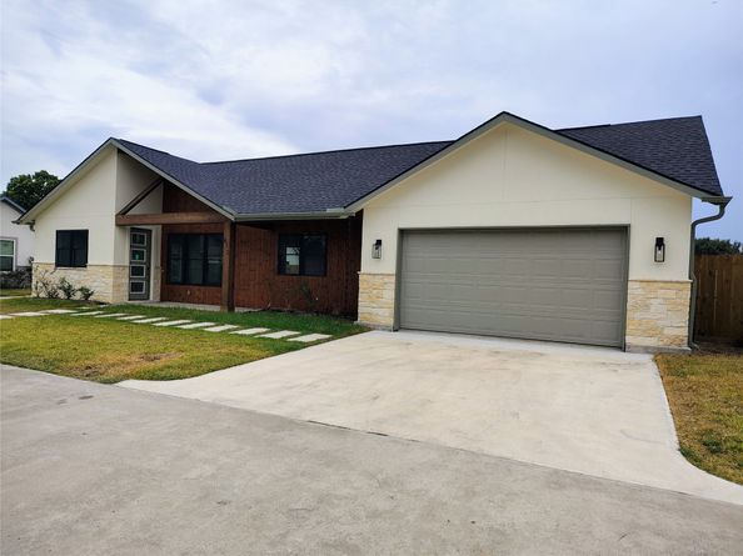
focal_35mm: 24
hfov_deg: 71.6
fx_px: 515
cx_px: 372
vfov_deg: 56.8
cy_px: 278
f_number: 1.8
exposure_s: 1/442
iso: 100
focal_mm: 5.56
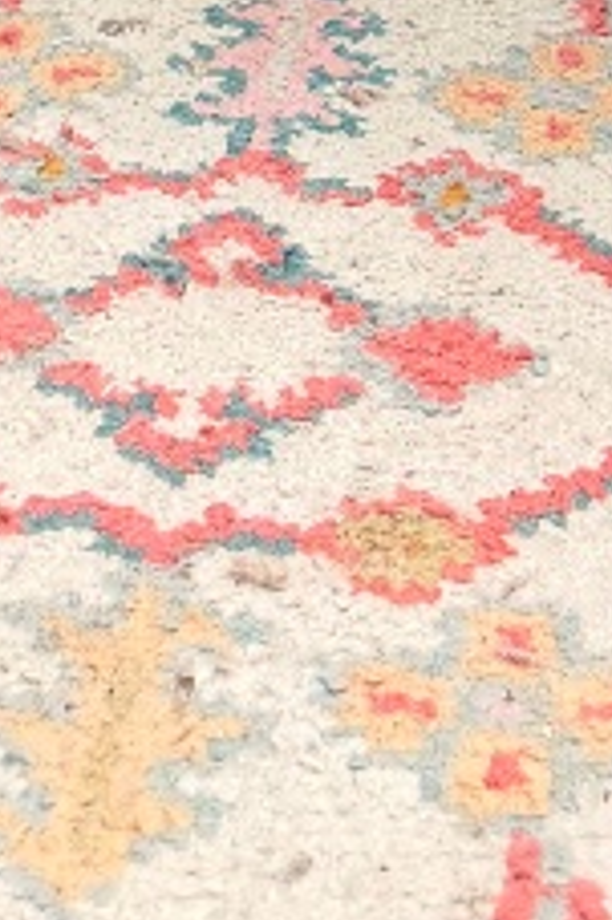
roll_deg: -0.6
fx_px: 3371
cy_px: -1479
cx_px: 426
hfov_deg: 10.4
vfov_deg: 11.7
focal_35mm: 132
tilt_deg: -4.9
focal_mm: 6.76
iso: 200
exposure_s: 1/79
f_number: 1.78
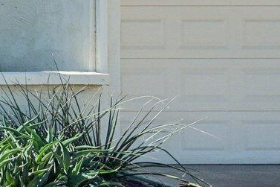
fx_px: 591
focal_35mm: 76
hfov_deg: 16.4
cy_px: 24
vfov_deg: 17.7
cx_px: -342
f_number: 8
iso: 640
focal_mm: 14
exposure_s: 1/1250
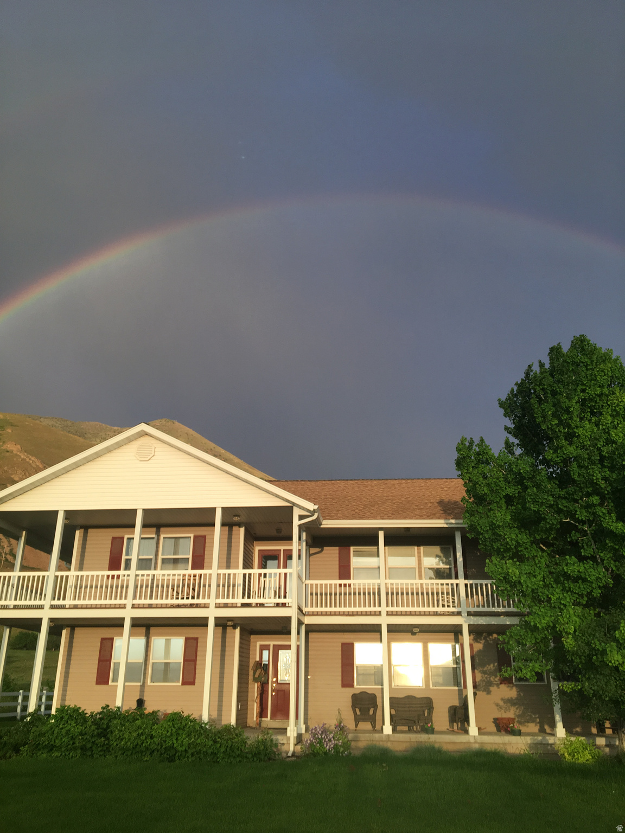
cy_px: 416
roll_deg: -0.7
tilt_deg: +24.0
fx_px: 698
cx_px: 312
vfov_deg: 61.7
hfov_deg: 48.2
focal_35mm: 29
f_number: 2.2
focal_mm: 4.15
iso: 32
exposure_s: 1/120
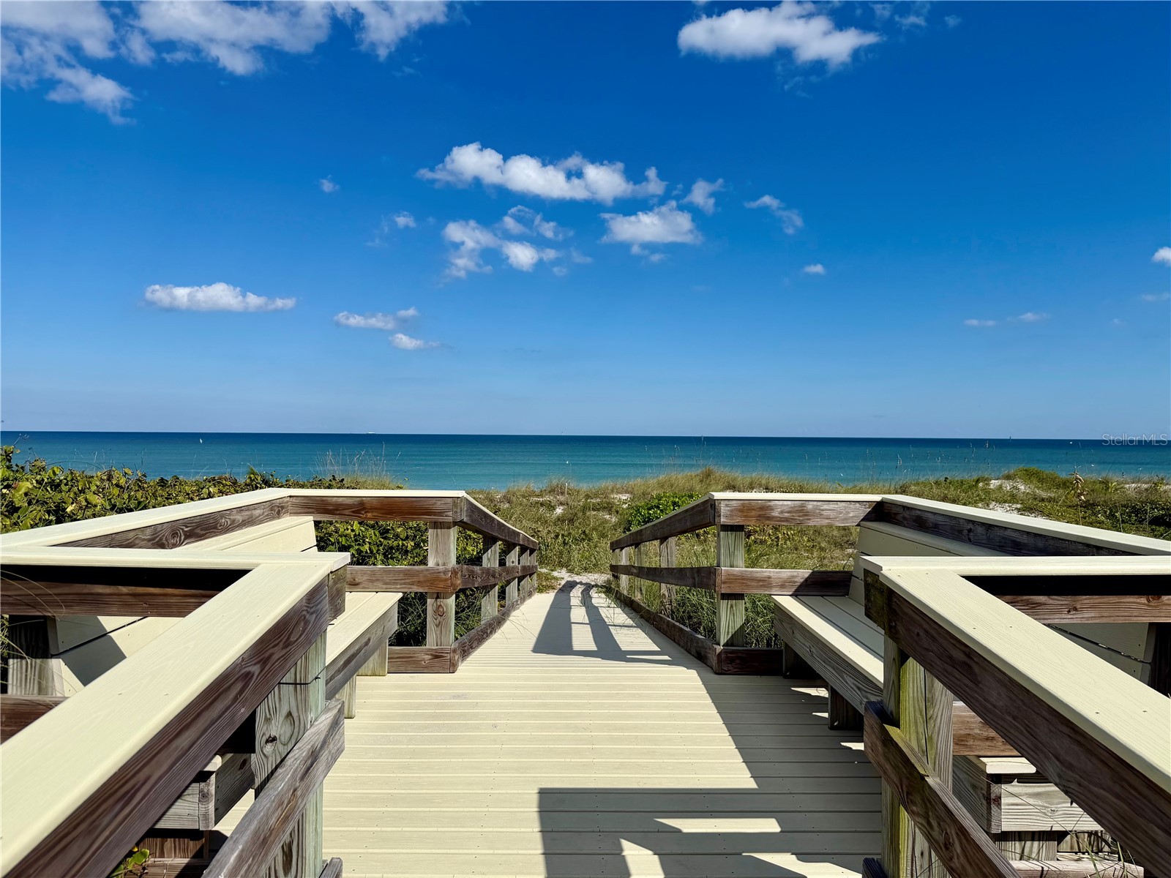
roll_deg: +0.2
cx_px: 586
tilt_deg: -1.3
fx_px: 812
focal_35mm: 24
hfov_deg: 71.6
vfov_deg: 56.8
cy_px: 439
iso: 80
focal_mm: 6.76
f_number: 1.78
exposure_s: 1/10309
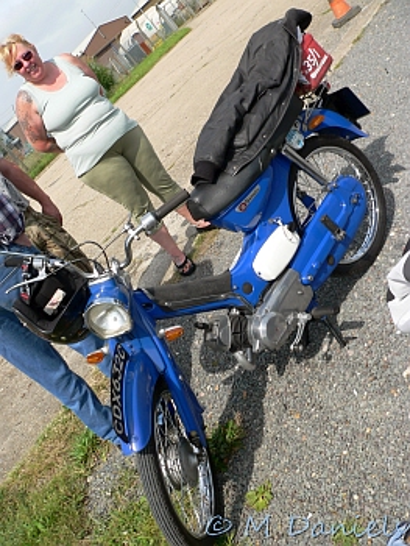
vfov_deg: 51.3
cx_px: 205
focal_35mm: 36
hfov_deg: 39.7
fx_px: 568
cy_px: 273
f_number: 4
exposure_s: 1/500
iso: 80
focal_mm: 6
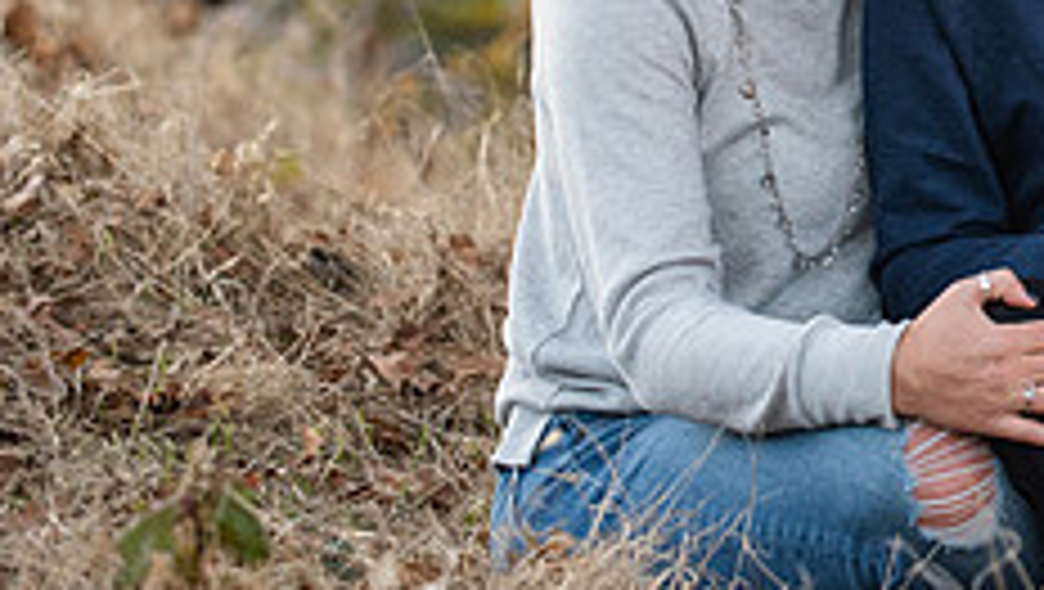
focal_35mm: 275
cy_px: -182
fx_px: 7620
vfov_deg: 4.4
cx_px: 1188
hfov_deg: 7.8
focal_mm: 105
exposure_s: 1/250
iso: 640
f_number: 4
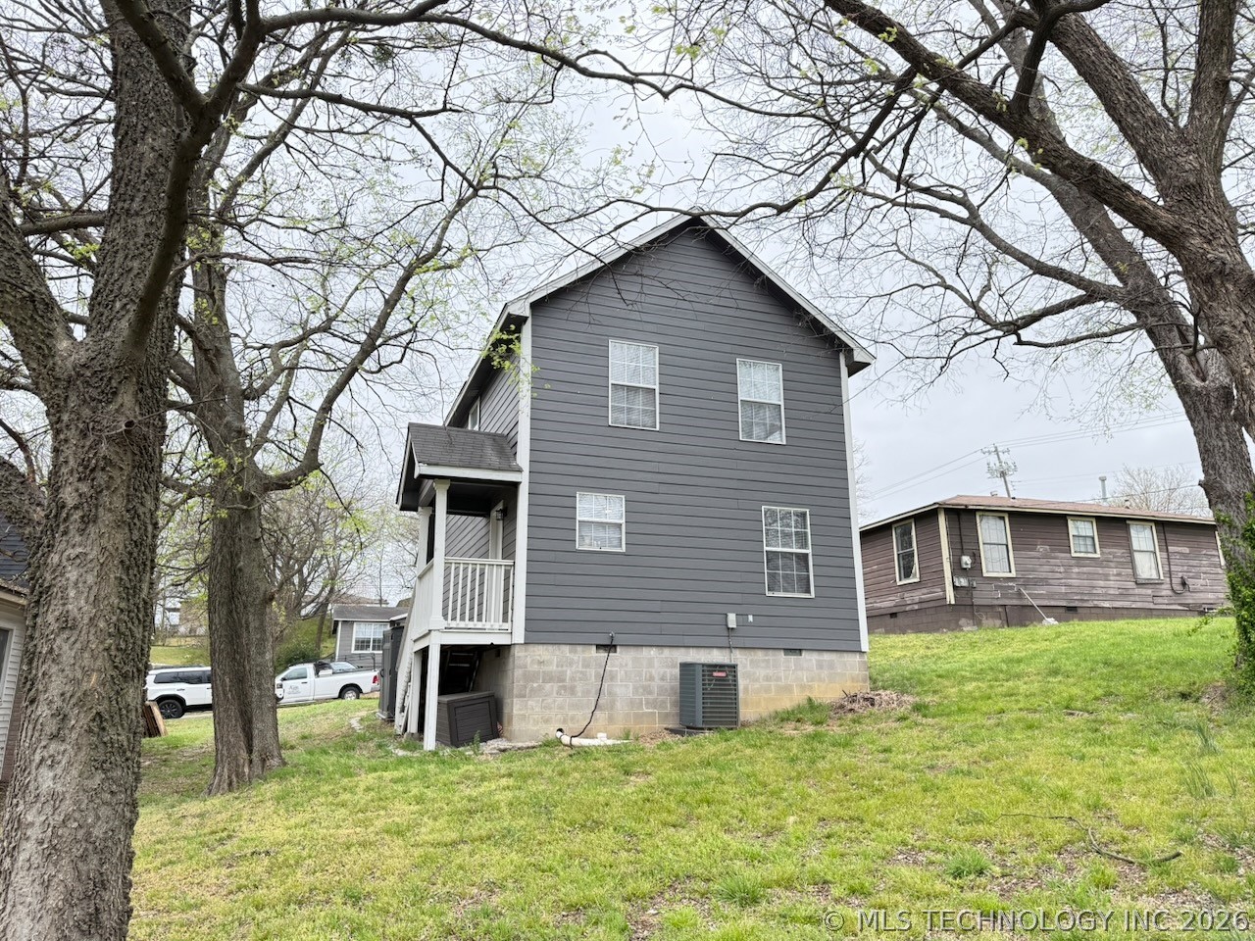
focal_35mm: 24
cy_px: 470
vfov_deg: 56.8
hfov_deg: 71.6
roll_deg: -0.6
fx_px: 870
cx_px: 628
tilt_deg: +15.3
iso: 125
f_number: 1.78
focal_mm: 6.76
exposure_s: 1/232
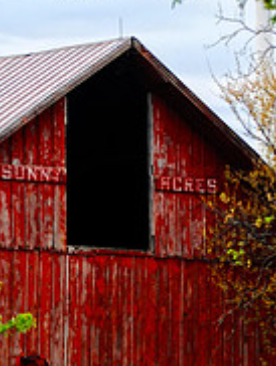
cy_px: 215
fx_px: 3479
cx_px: 51
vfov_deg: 6.0
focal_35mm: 328
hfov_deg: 4.5
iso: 200
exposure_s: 1/60
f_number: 4.8
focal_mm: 92
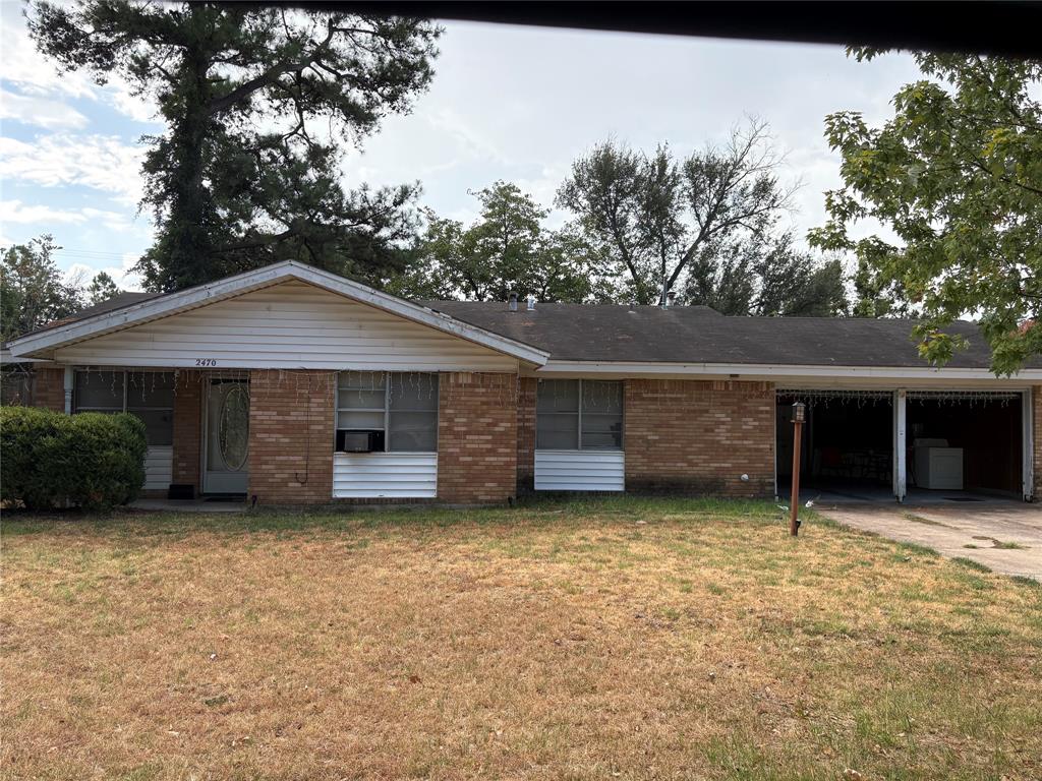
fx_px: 783
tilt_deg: +1.3
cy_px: 390
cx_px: 521
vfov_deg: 53.1
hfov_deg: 67.3
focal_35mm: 26
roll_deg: +0.1
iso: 64
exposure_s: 1/1196
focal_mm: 5.96
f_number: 1.6
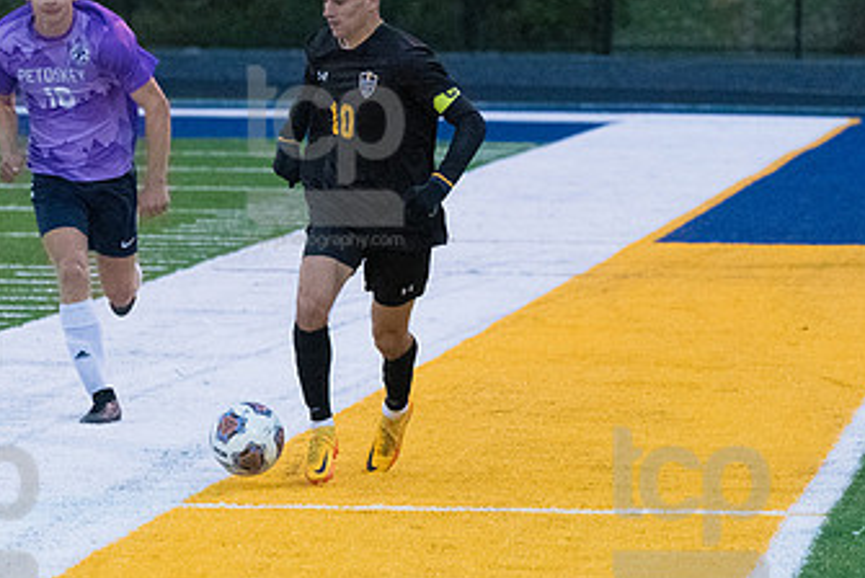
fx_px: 9643
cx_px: 325
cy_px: 157
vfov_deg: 3.4
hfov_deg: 5.1
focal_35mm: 401
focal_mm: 155
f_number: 4.5
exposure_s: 1/1250
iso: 6400
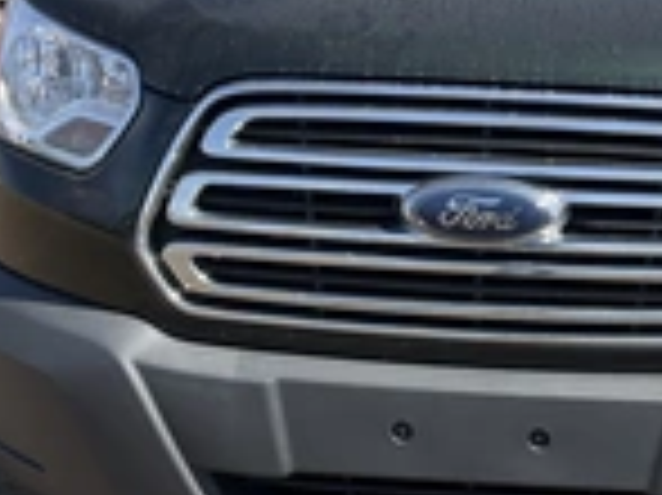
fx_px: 1510
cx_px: 504
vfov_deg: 18.5
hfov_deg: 24.4
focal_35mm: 79
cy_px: 140
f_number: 1.8
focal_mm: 3
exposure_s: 1/1055
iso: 25
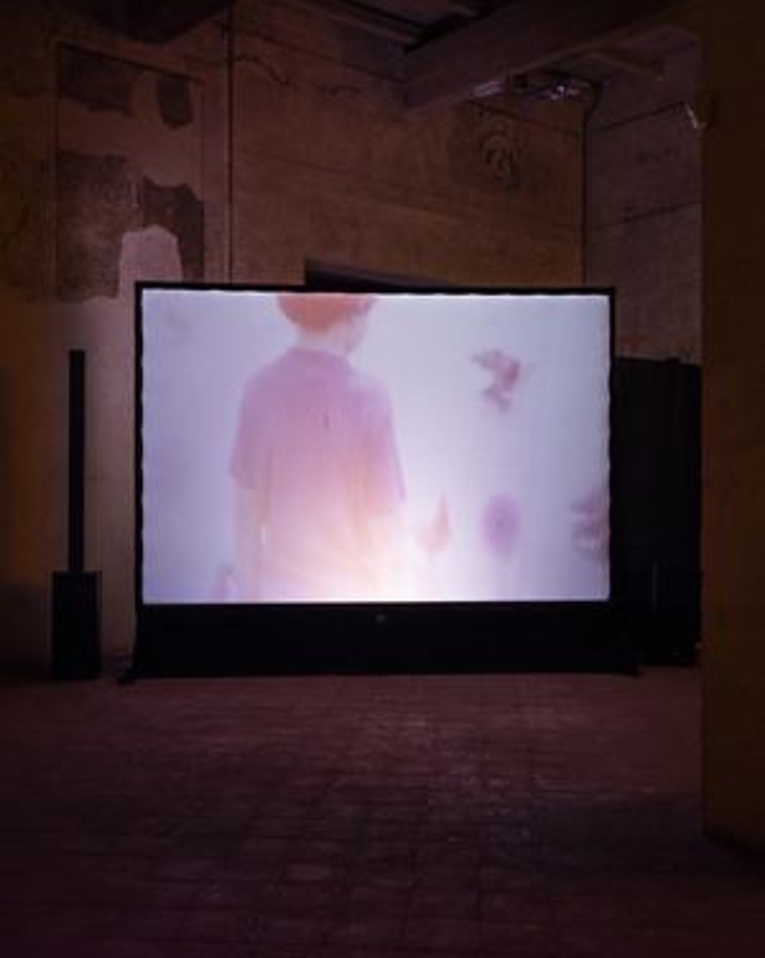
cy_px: 479
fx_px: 1042
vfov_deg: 49.4
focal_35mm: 37
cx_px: 394
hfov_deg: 40.3
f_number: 4
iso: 500
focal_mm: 35
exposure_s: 1/8
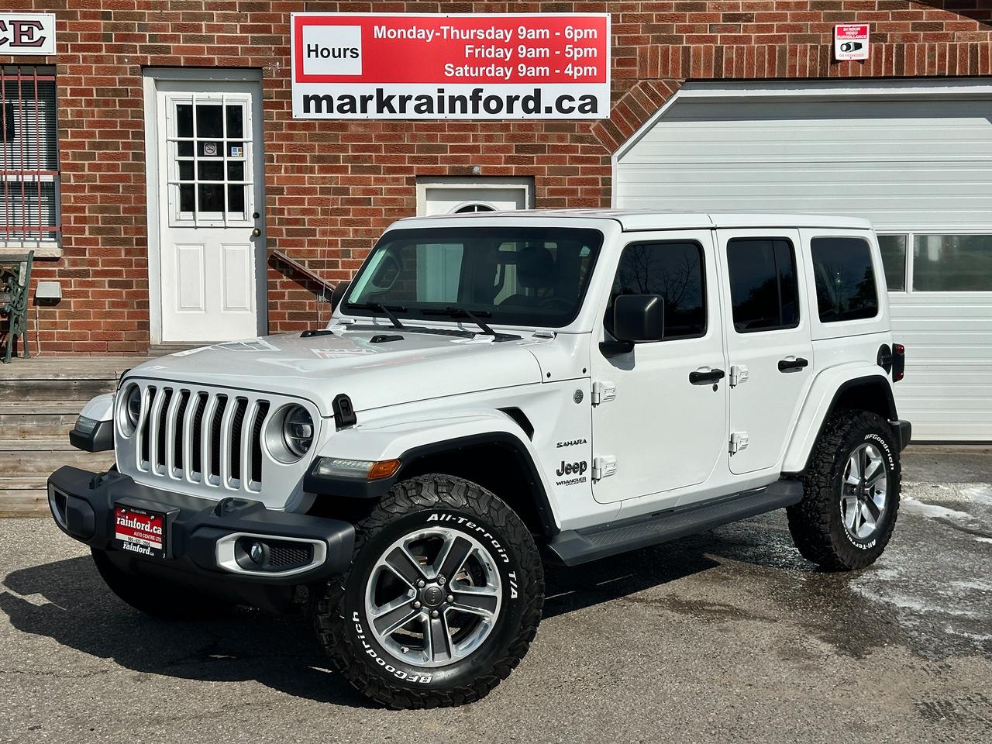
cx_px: 496
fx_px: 1376
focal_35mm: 48
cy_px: 372
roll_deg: +0.0
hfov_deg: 39.7
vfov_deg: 30.3
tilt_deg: -4.3
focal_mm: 6.86
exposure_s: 1/12048
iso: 64
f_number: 1.78
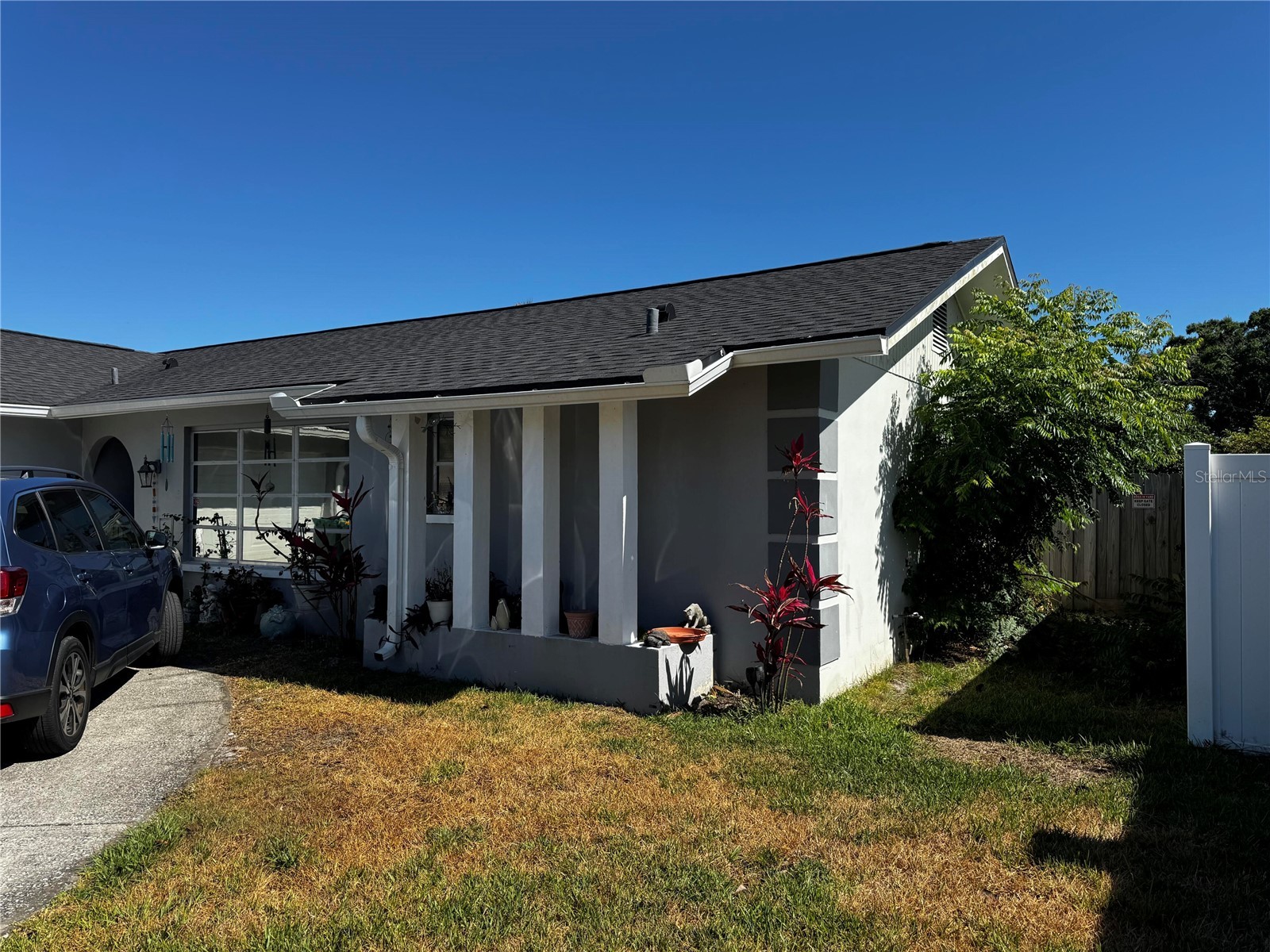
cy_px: 476
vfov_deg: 56.8
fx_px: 881
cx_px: 635
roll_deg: -0.1
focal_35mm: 24
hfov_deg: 71.6
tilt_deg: +0.2
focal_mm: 6.76
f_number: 1.78
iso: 80
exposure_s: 1/3597
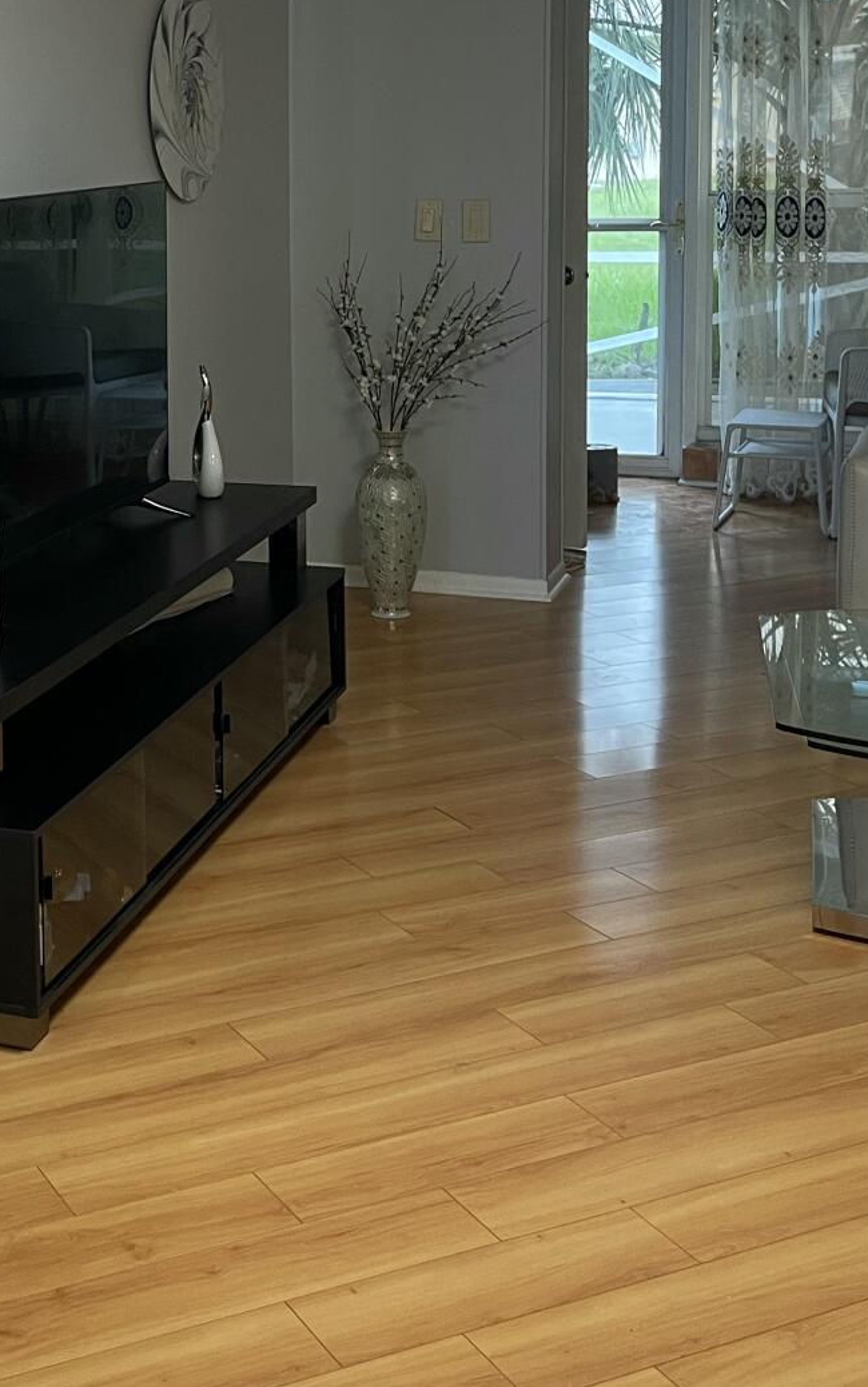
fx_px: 1929
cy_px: 324
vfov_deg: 38.4
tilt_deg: -6.9
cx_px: 47
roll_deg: +0.8
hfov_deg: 24.4
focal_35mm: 51
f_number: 1.6
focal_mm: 5.1
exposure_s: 1/60
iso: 160
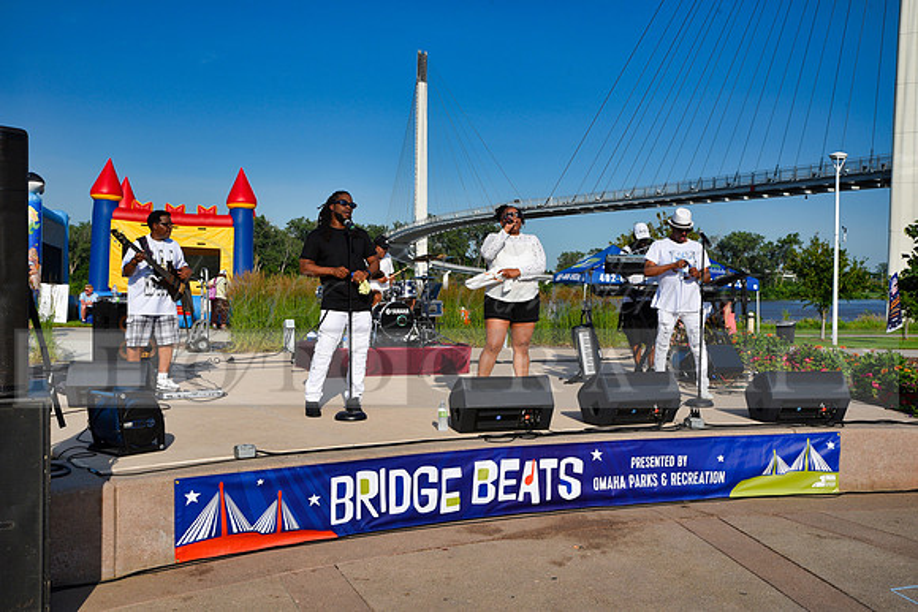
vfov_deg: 37.9
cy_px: 306
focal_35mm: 35
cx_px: 459
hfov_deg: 54.4
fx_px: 893
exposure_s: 1/400
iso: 200
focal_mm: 35
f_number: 10
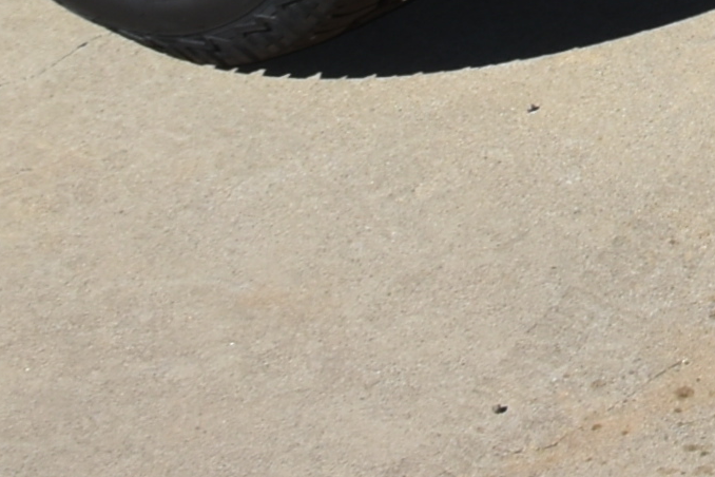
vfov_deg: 6.2
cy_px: -1090
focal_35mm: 199
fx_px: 3952
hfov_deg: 9.5
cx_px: 1539
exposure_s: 1/200
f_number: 10
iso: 100
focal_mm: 20
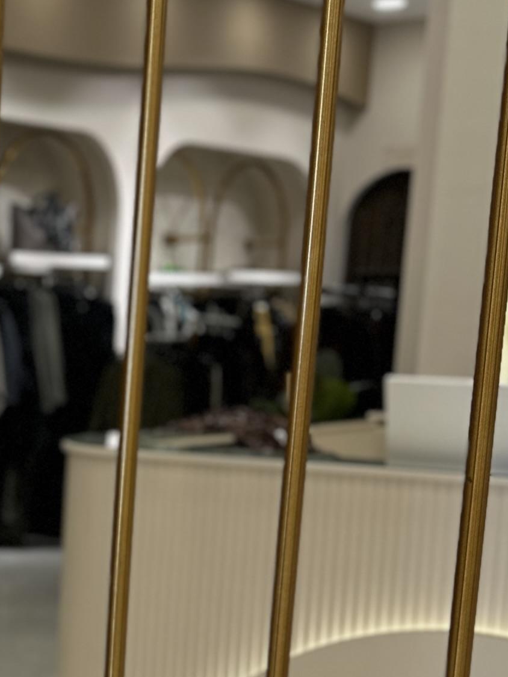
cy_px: 604
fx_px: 1682
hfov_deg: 15.4
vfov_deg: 22.2
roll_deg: -1.5
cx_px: -318
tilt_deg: -9.2
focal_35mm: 86
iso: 64
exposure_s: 1/115
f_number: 1.78
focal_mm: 6.86
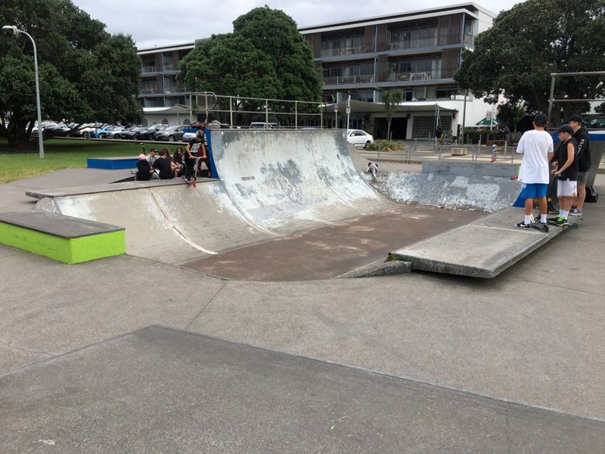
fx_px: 507
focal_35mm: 29
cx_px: 302
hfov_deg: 61.7
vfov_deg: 48.2
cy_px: 227
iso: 25
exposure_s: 1/810
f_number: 2.2
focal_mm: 4.15
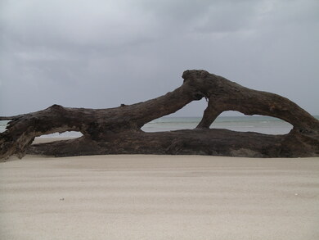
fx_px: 664
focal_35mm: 72
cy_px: 120
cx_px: 160
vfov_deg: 20.5
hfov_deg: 27.0
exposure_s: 1/200
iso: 80
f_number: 4
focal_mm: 14.9
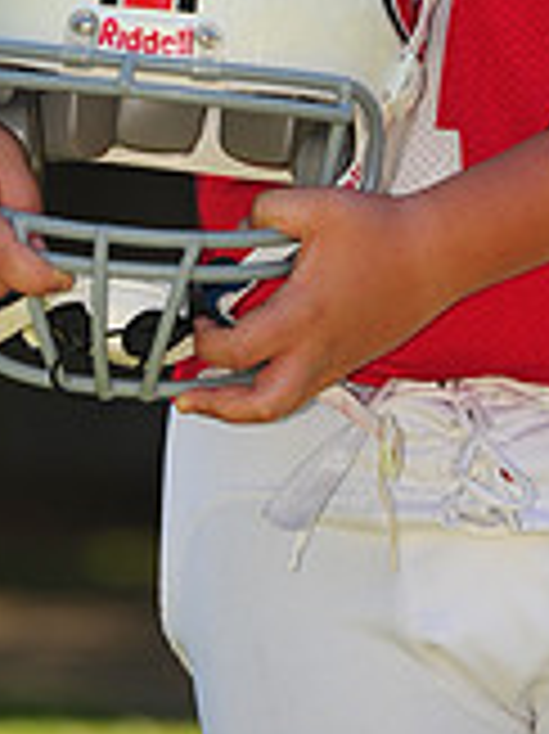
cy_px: -248
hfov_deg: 2.6
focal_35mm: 581
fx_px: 12302
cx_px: 400
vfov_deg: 3.4
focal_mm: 170
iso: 200
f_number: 4.5
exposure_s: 1/400
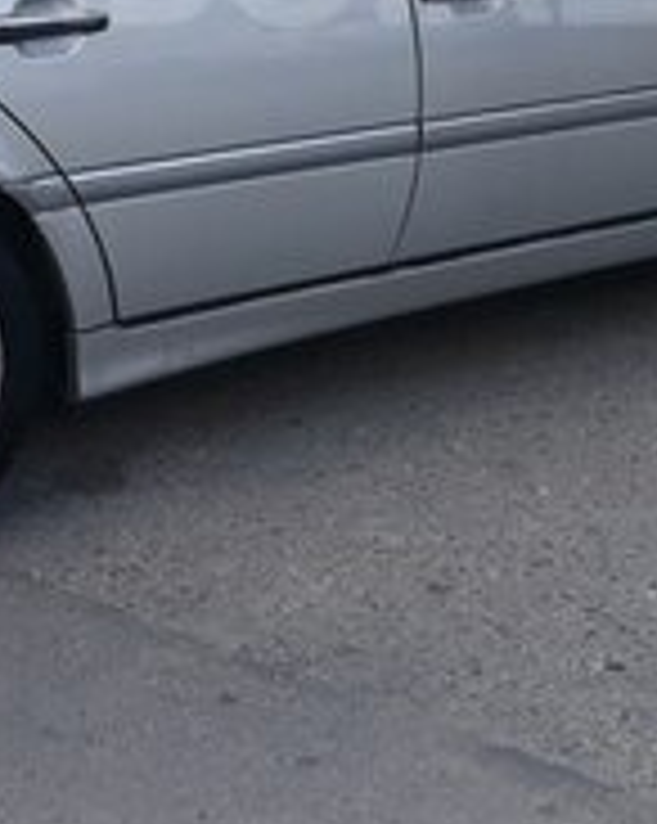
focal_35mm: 95
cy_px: -43
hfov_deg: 16.1
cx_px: 202
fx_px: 2313
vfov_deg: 19.5
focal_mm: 3.71
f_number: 1.7
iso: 40
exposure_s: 1/334
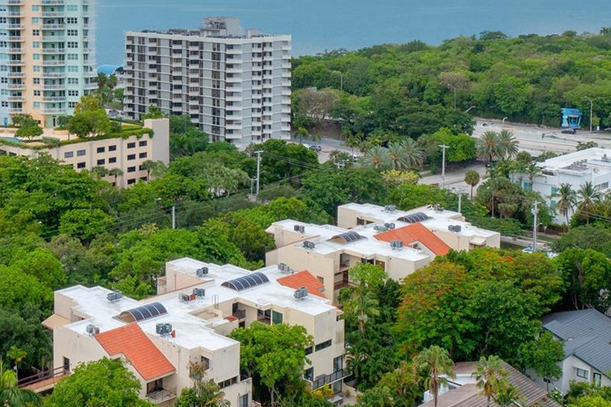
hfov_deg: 35.3
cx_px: 202
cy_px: 194
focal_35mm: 56
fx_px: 950
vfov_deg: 24.2
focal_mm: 10.26
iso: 100
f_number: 4.5
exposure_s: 1/160
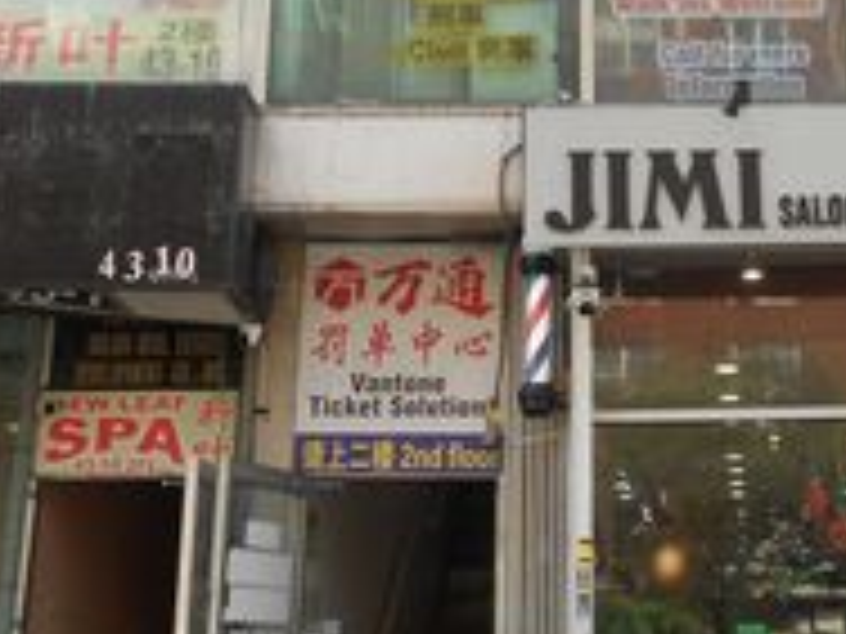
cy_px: -61
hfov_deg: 27.9
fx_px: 1686
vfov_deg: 20.3
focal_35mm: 69
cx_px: 603
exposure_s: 1/250
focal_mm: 4.6
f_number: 3.2
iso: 80
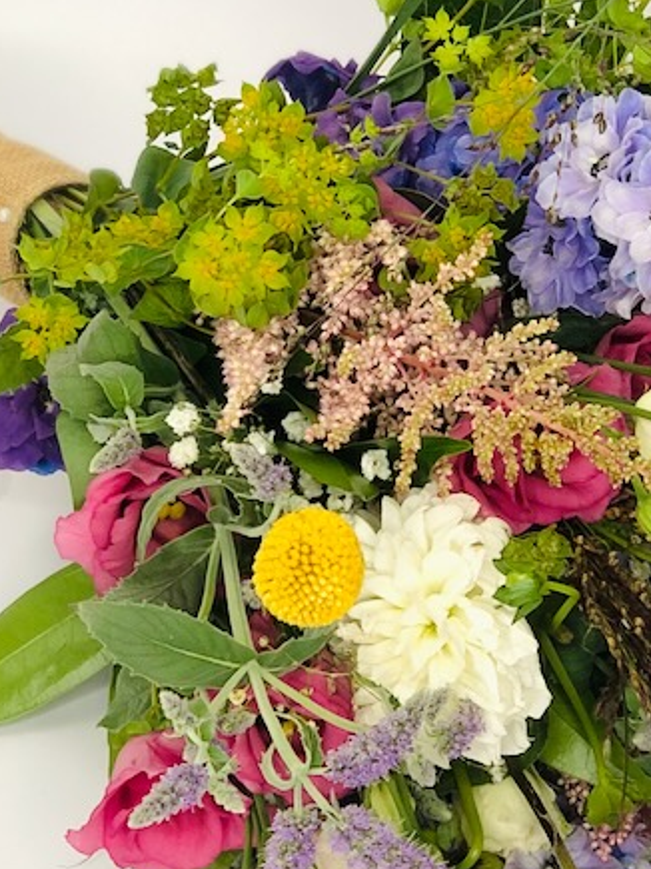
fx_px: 3838
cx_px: 465
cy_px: 416
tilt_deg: -36.9
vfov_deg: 12.9
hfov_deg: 9.7
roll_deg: +1.0
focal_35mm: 153
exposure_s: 1/50
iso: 20
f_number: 2.4
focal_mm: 6
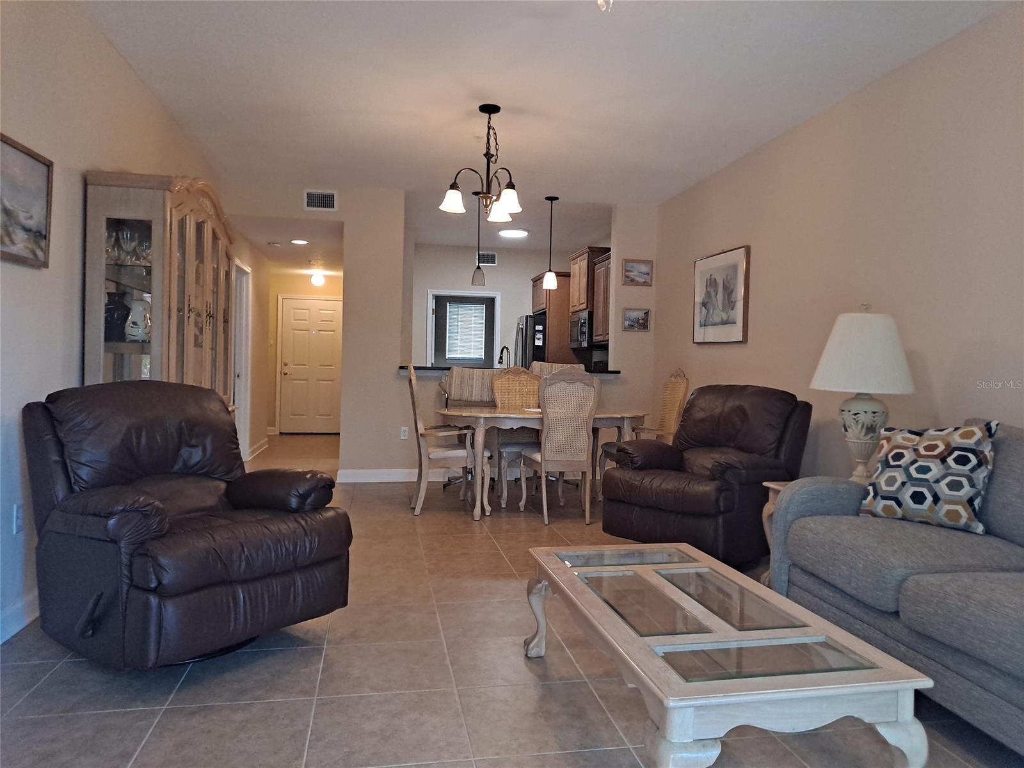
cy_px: 384
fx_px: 740
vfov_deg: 54.9
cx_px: 512
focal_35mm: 25
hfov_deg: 69.4
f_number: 2
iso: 200
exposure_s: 1/60
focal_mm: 4.6
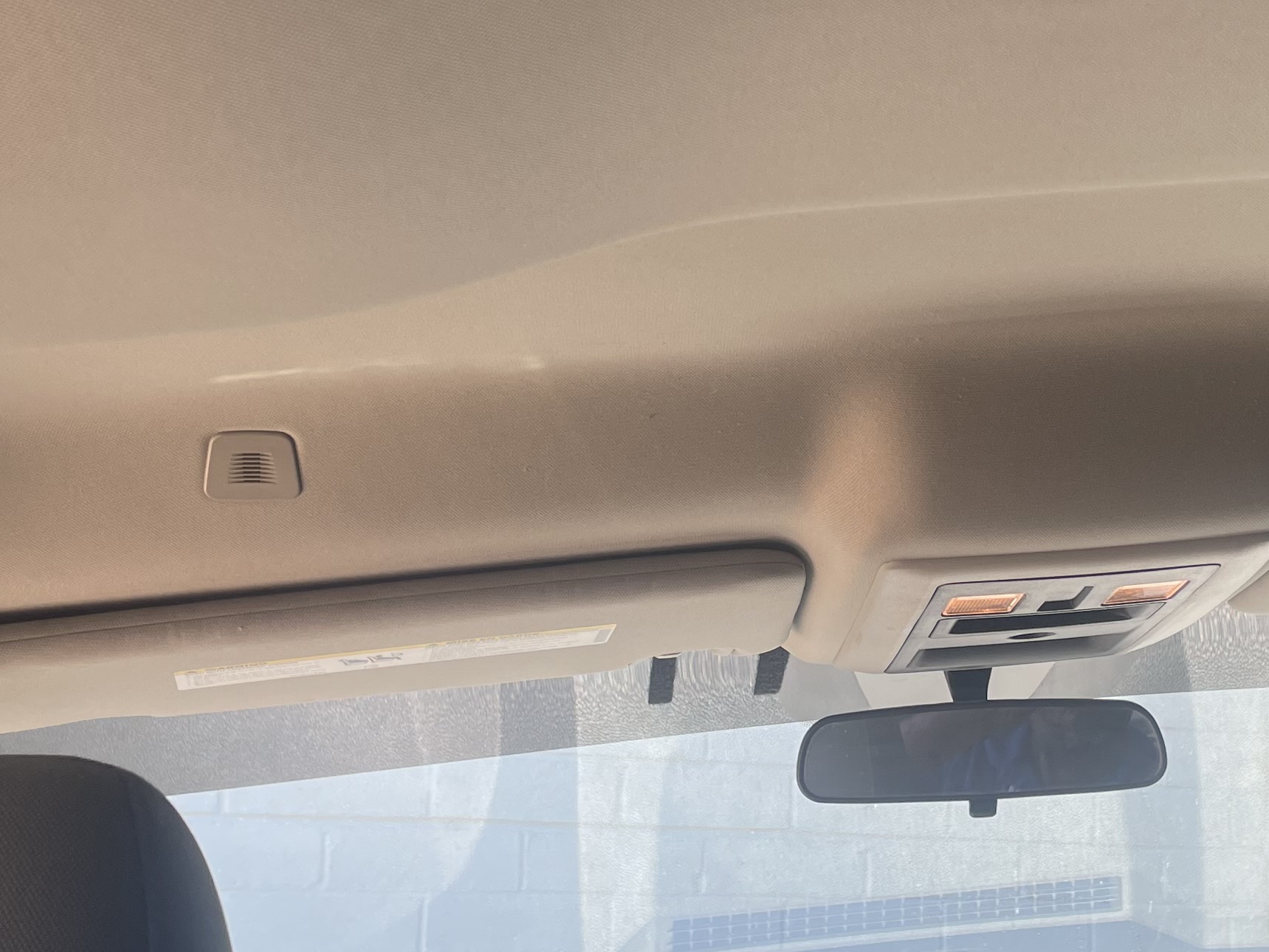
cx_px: 875
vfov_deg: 24.0
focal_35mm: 61
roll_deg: -0.3
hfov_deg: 31.4
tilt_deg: +8.7
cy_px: 592
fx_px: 2236
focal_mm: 4.2
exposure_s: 1/361
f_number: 1.6
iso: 32
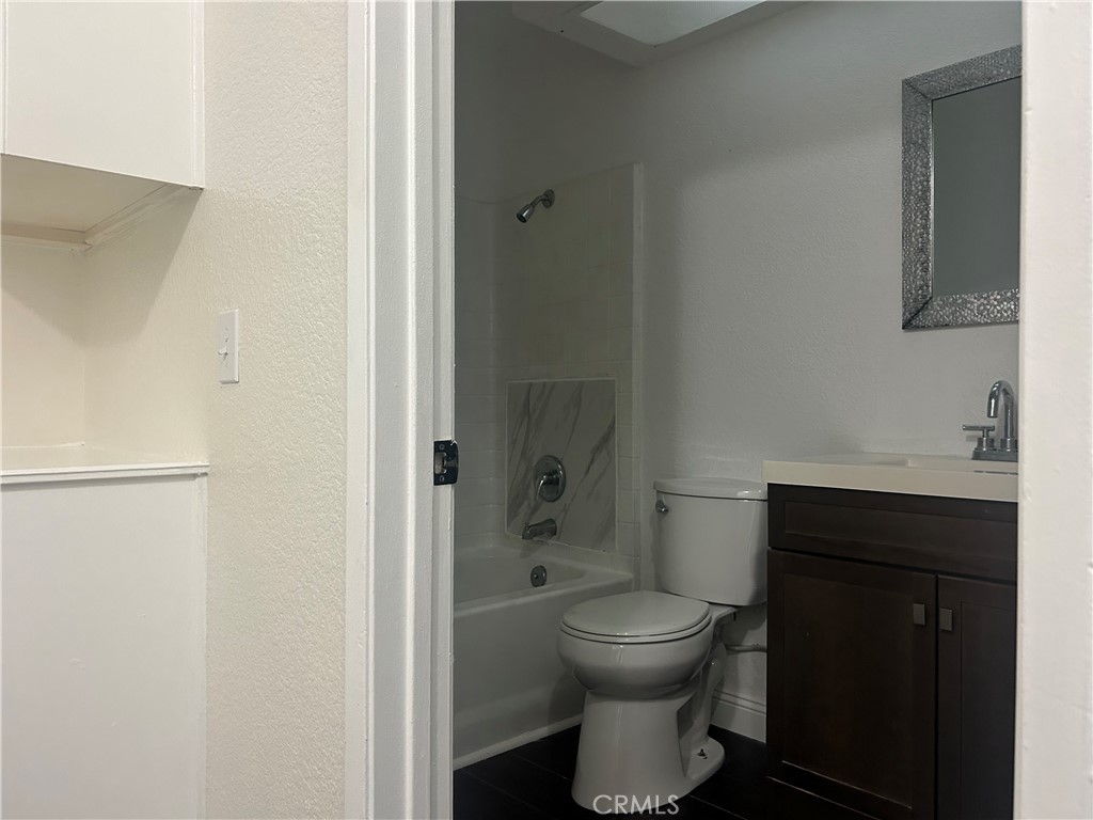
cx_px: 546
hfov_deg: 67.3
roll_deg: +0.2
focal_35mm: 26
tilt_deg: -0.7
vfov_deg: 53.1
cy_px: 410
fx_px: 821
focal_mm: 5.7
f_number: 1.5
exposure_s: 1/60
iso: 200
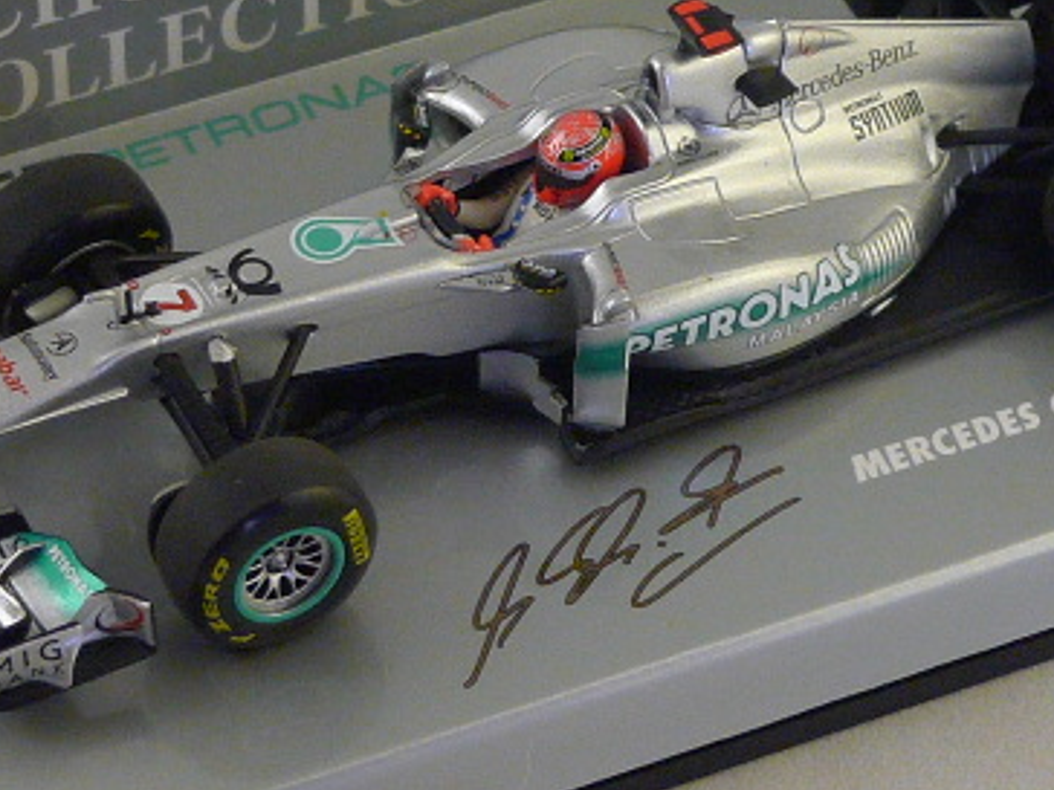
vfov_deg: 7.8
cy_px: 263
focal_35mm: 190
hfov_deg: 10.4
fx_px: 5785
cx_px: 527
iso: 400
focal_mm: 12.8
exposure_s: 1/40
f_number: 2.8
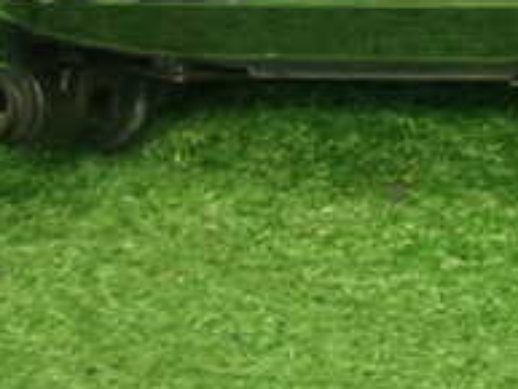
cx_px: 580
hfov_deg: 10.1
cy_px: -115
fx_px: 2890
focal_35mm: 193
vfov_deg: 7.6
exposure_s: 1/60
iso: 800
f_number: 3.6
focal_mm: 11.09
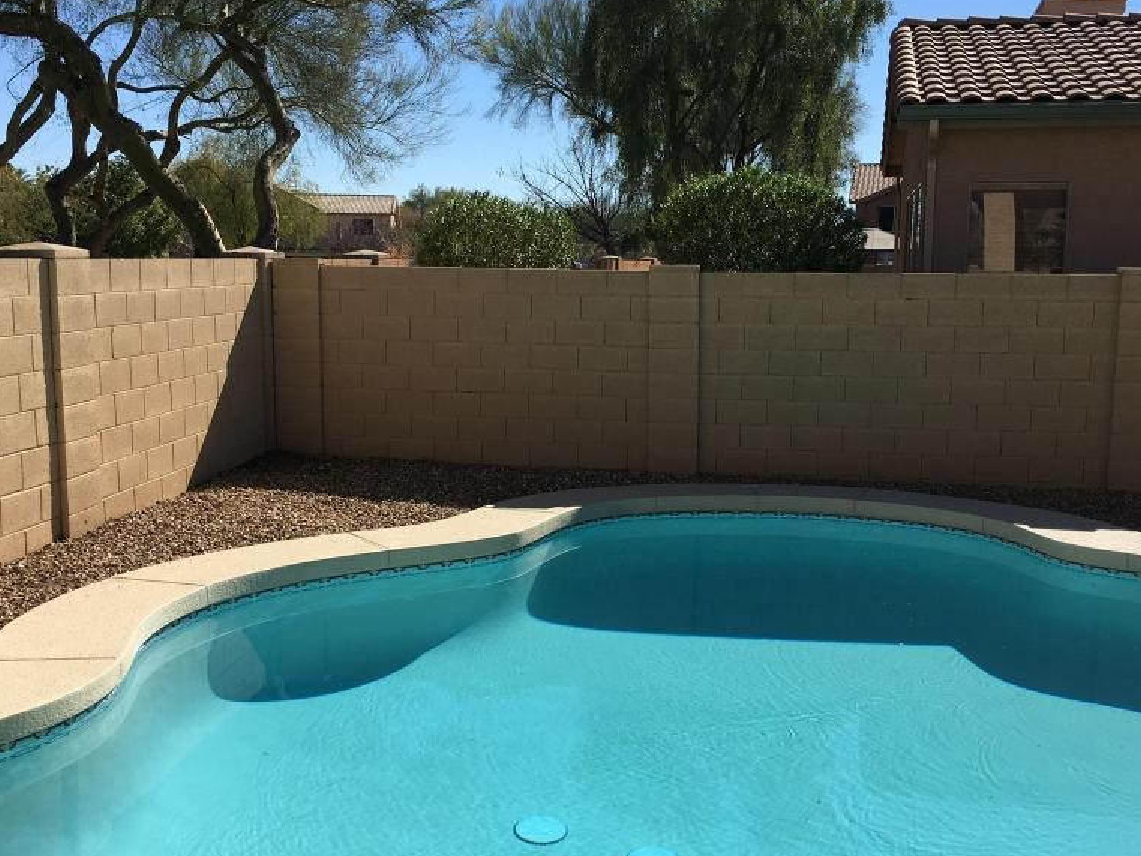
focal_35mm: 39
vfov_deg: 36.8
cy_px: 447
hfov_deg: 47.8
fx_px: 1286
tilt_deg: -8.6
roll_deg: -0.3
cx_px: 594
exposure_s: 1/1672
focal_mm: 4.15
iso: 25
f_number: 2.2
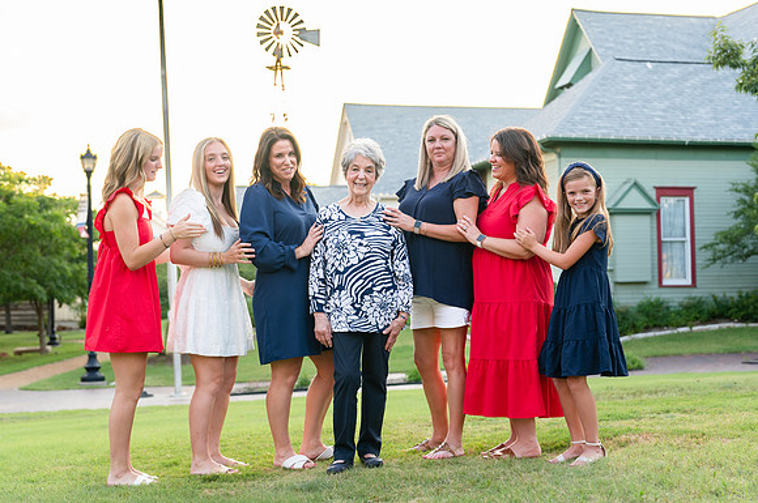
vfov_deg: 24.5
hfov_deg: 36.2
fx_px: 1158
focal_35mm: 55
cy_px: 252
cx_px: 379
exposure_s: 1/320
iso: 200
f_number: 2.8
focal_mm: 50
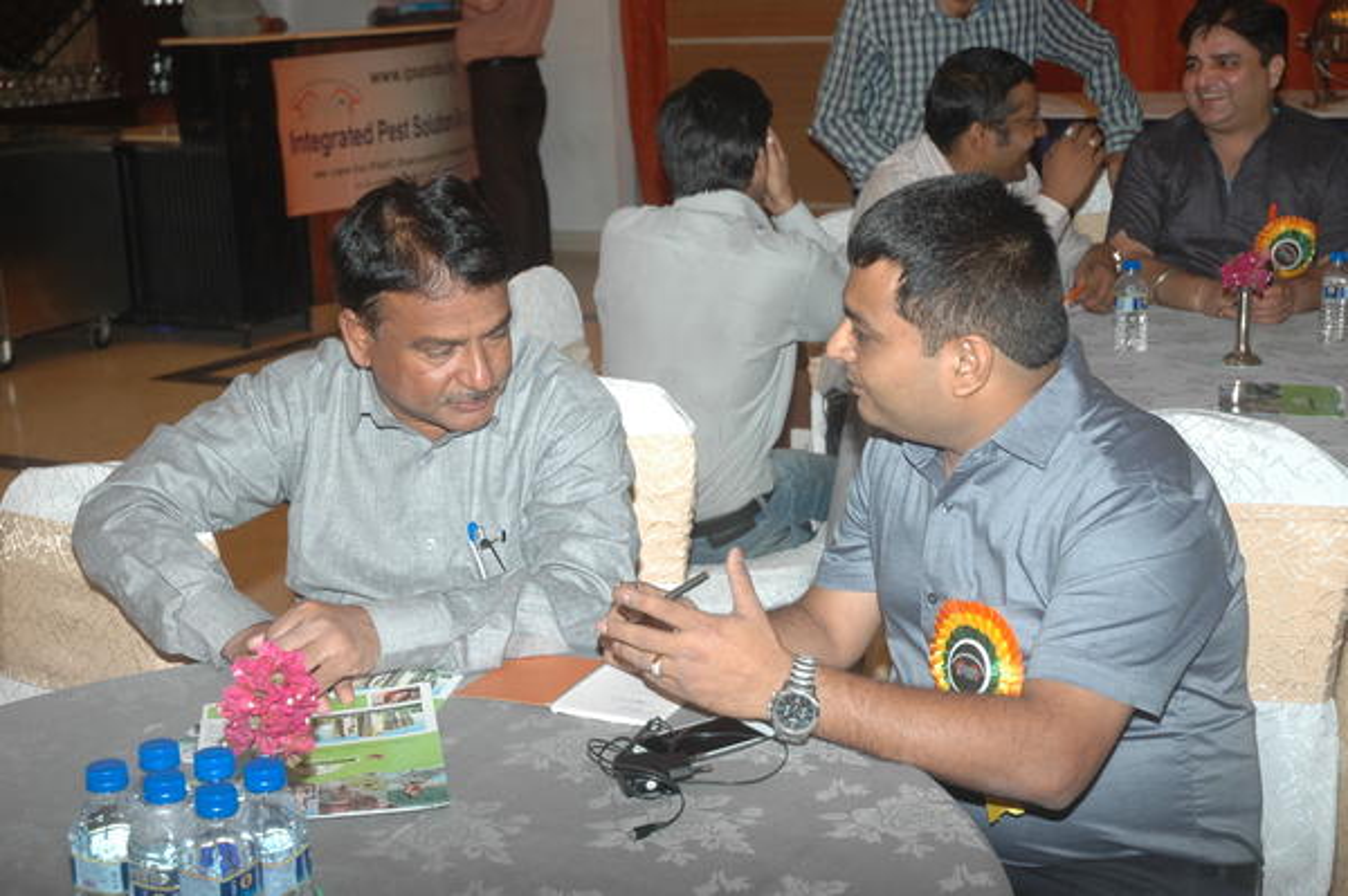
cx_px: 674
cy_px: 448
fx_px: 2133
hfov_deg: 35.1
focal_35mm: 57
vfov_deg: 23.7
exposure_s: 1/60
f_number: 4.5
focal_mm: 38
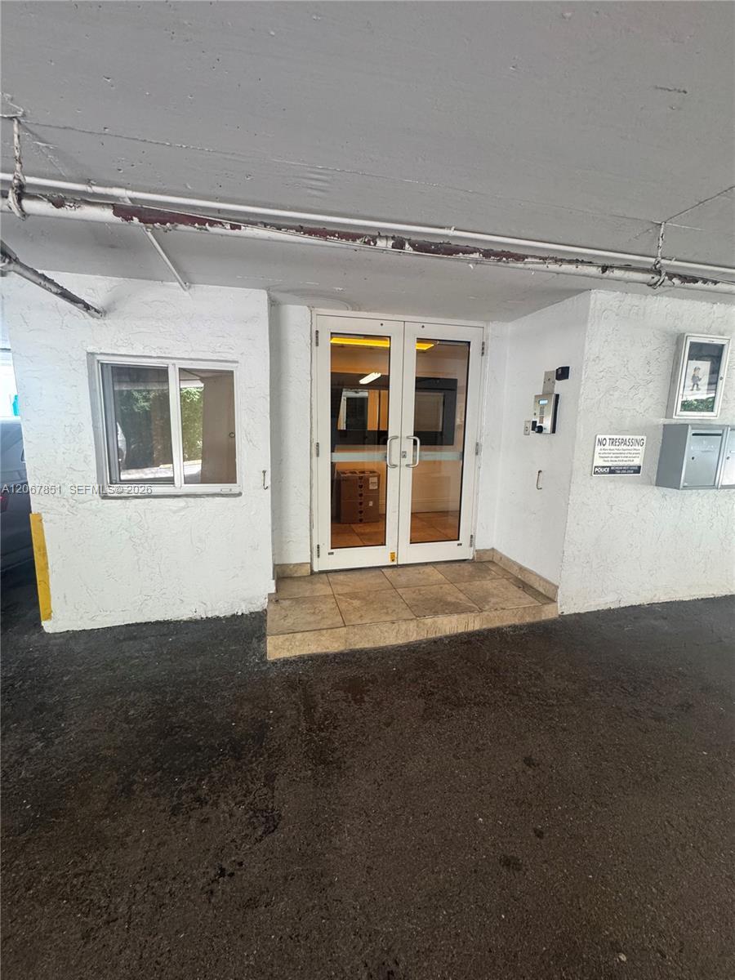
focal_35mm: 14
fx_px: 396
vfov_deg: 102.1
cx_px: 368
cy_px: 490
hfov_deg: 85.7
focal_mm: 2.22
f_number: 2.2
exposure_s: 1/120
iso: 250
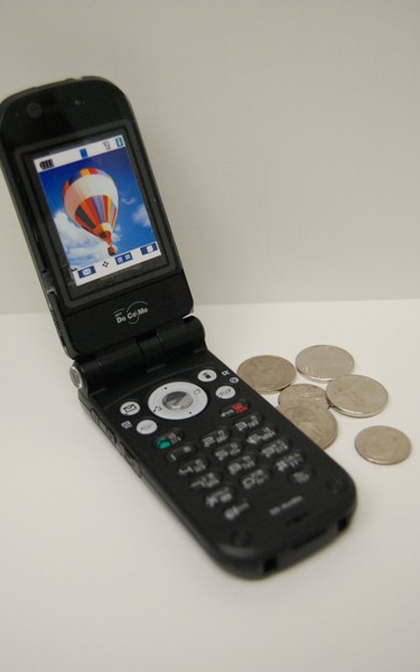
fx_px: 842
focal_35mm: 46
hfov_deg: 28.0
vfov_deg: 43.5
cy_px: 336
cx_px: 202
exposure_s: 1/125
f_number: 4.2
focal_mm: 30
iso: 1600
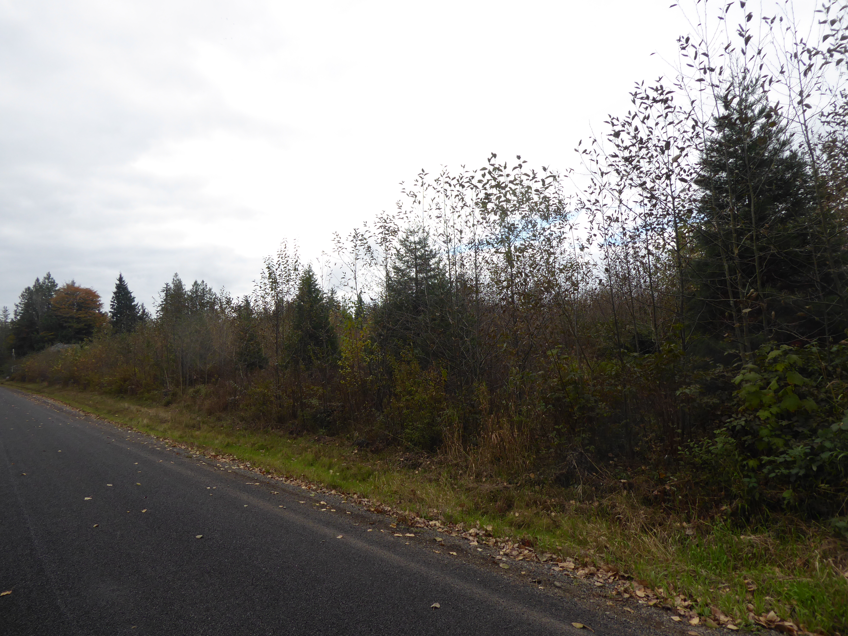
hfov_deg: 71.6
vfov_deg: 56.8
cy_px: 318
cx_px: 424
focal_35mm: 24
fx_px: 588
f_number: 3.3
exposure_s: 1/400
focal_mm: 4.3
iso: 80
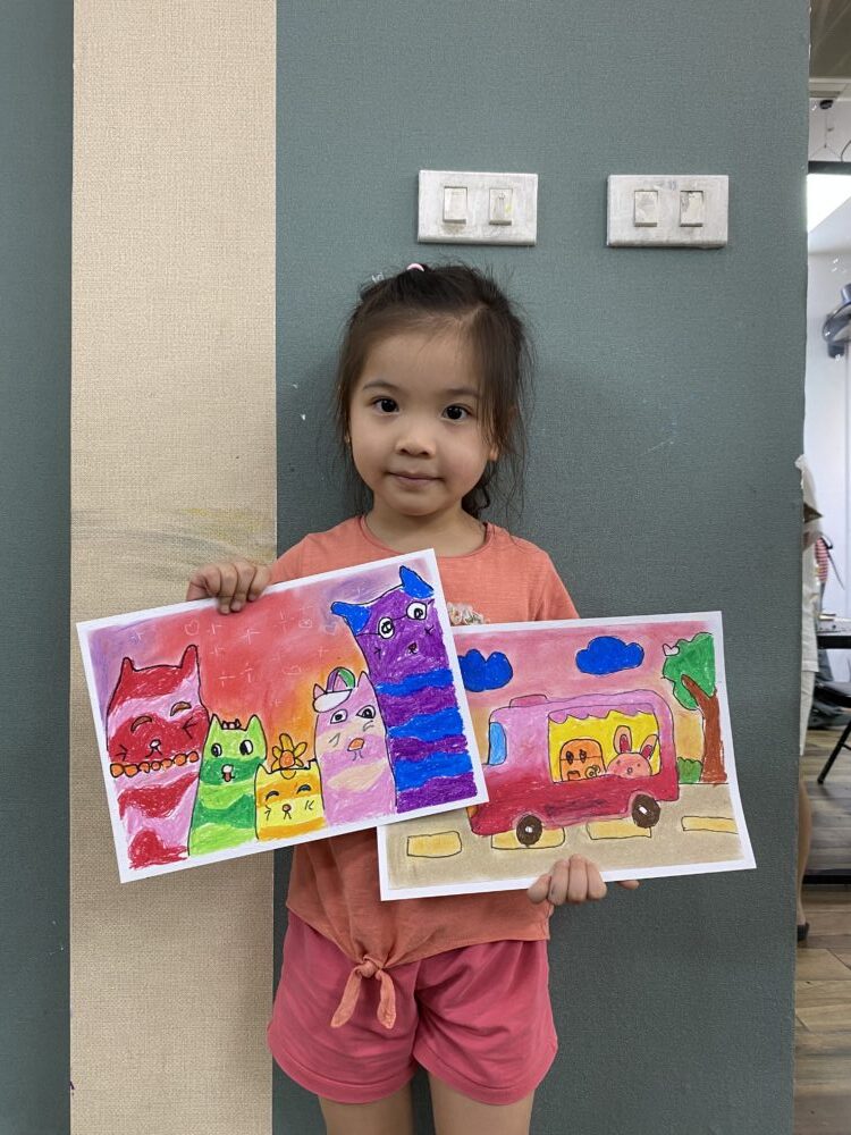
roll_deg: -0.5
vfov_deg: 67.3
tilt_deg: +0.1
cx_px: 426
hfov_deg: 53.1
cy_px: 568
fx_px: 852
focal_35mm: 26
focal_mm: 4.25
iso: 64
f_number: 1.8
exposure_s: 1/50
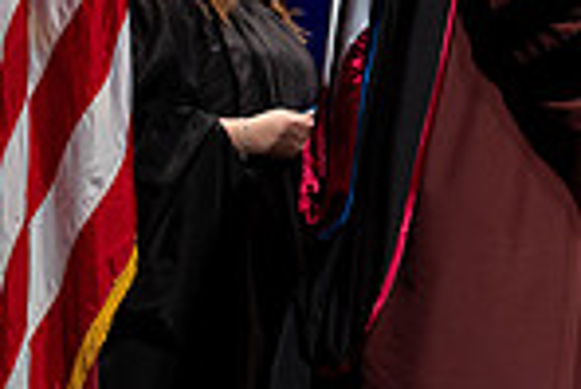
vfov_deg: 5.0
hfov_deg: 7.4
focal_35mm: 275
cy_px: 214
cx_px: 872
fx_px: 4442
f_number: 2.8
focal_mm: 70
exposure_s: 1/250
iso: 640
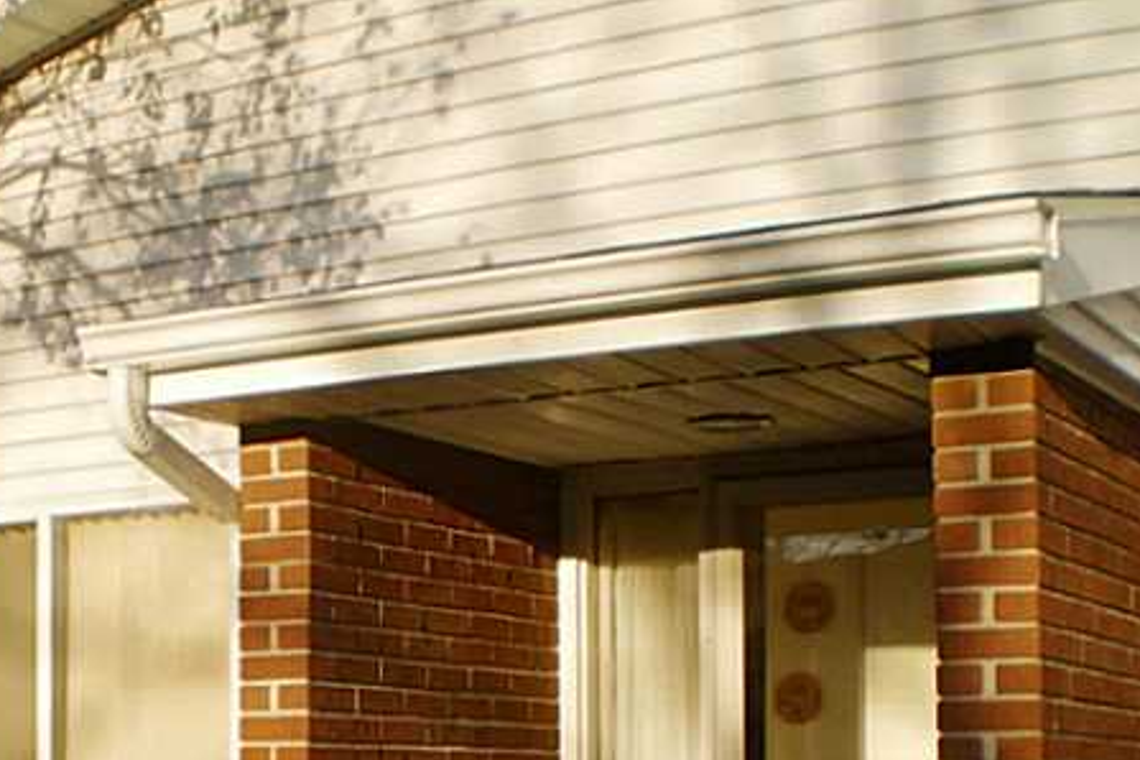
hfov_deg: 29.6
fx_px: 2122
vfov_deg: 19.7
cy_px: 760
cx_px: 291
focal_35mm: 67
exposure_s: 1/640
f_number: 3.1
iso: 64
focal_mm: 6.3
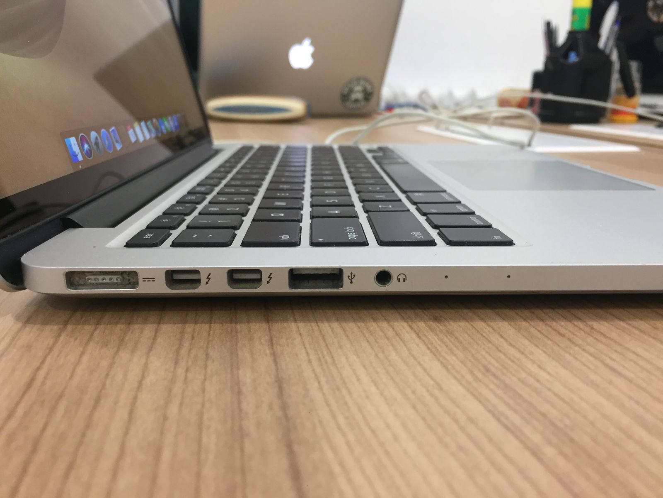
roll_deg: -0.5
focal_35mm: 29
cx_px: 332
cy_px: 249
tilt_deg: -16.1
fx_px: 555
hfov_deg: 61.7
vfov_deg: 48.2
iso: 125
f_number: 2.2
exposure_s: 1/33
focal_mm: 4.15
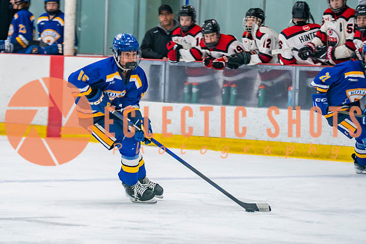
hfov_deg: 7.2
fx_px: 2914
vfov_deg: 4.8
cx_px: 137
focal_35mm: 287
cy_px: 123
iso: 1600
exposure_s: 1/640
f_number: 2.8
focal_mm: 150
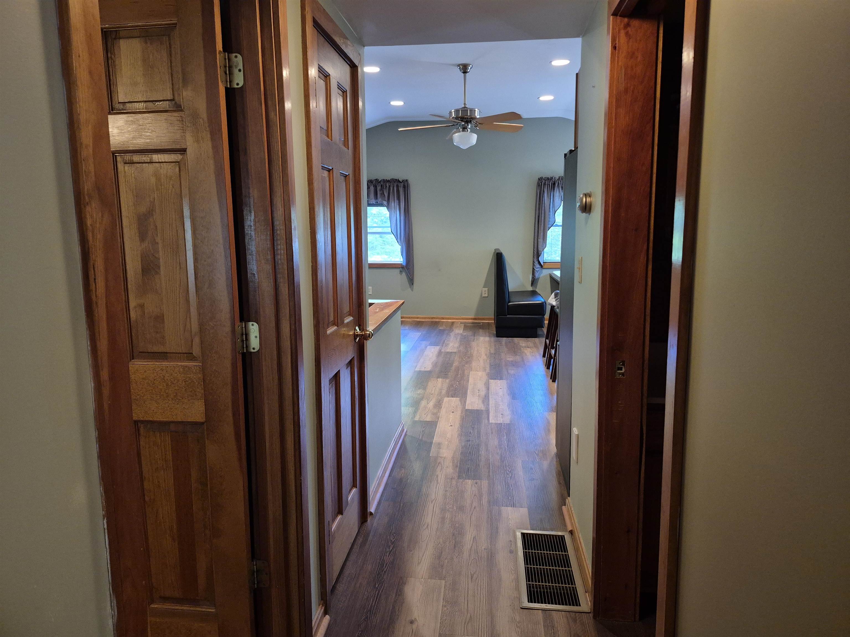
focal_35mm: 23
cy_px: 318
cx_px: 425
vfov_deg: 58.9
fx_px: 565
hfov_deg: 73.9
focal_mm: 5.4
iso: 640
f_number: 1.8
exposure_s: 1/60
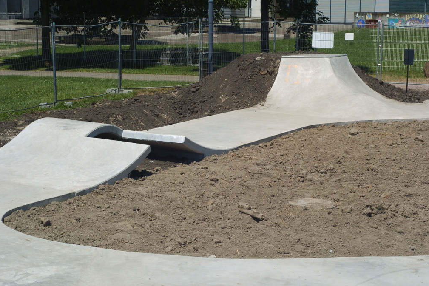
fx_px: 906
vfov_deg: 18.0
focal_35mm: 76
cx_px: 216
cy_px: 142
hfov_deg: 26.6
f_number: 10
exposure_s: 1/400
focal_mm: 50
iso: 200
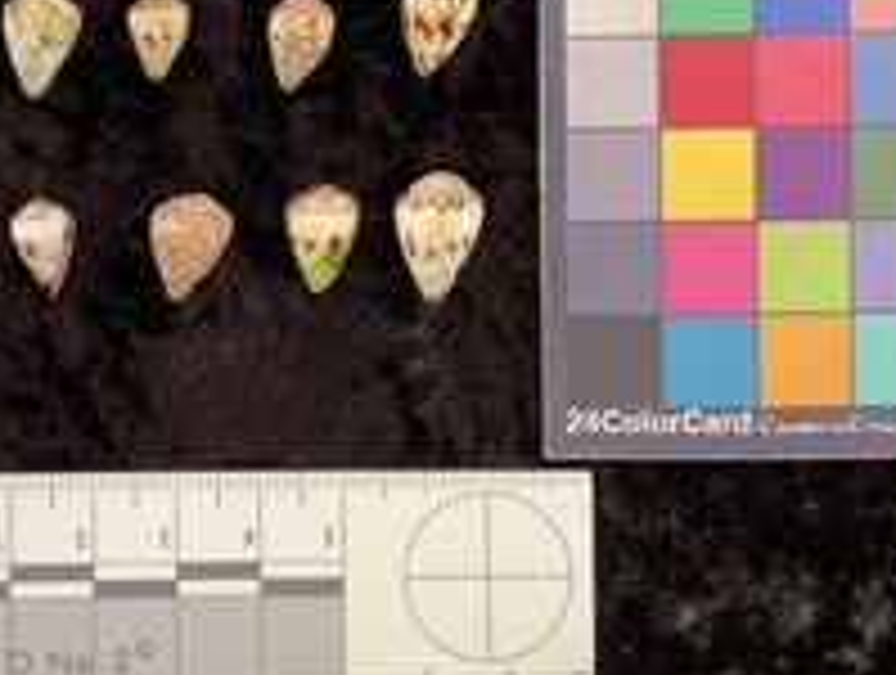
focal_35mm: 51
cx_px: 239
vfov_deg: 28.4
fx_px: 1322
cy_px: 200
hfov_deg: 36.7
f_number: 1.8
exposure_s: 1/50
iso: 64
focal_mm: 3
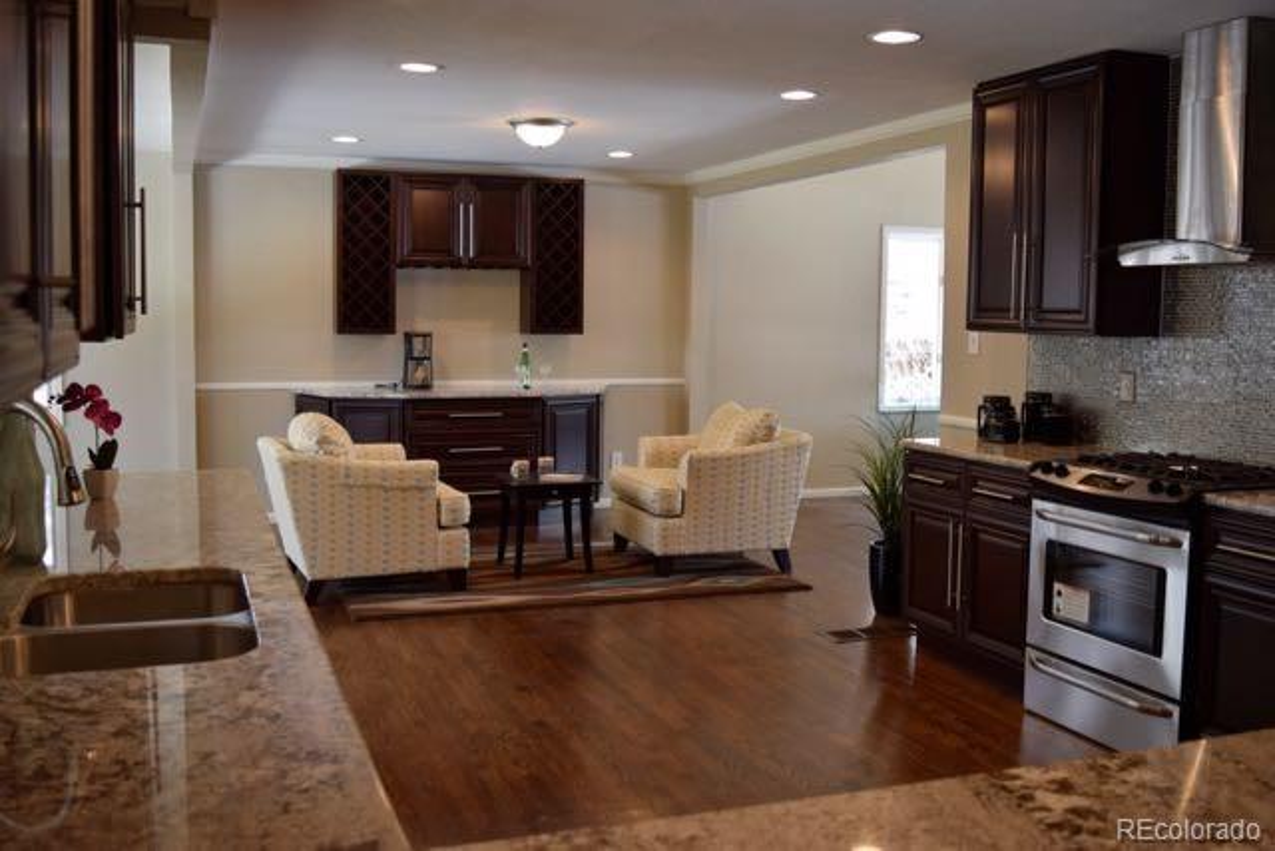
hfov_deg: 53.1
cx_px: 638
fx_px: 1275
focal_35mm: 36
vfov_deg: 36.9
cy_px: 426
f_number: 4.5
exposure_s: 1/80
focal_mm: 24
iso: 400
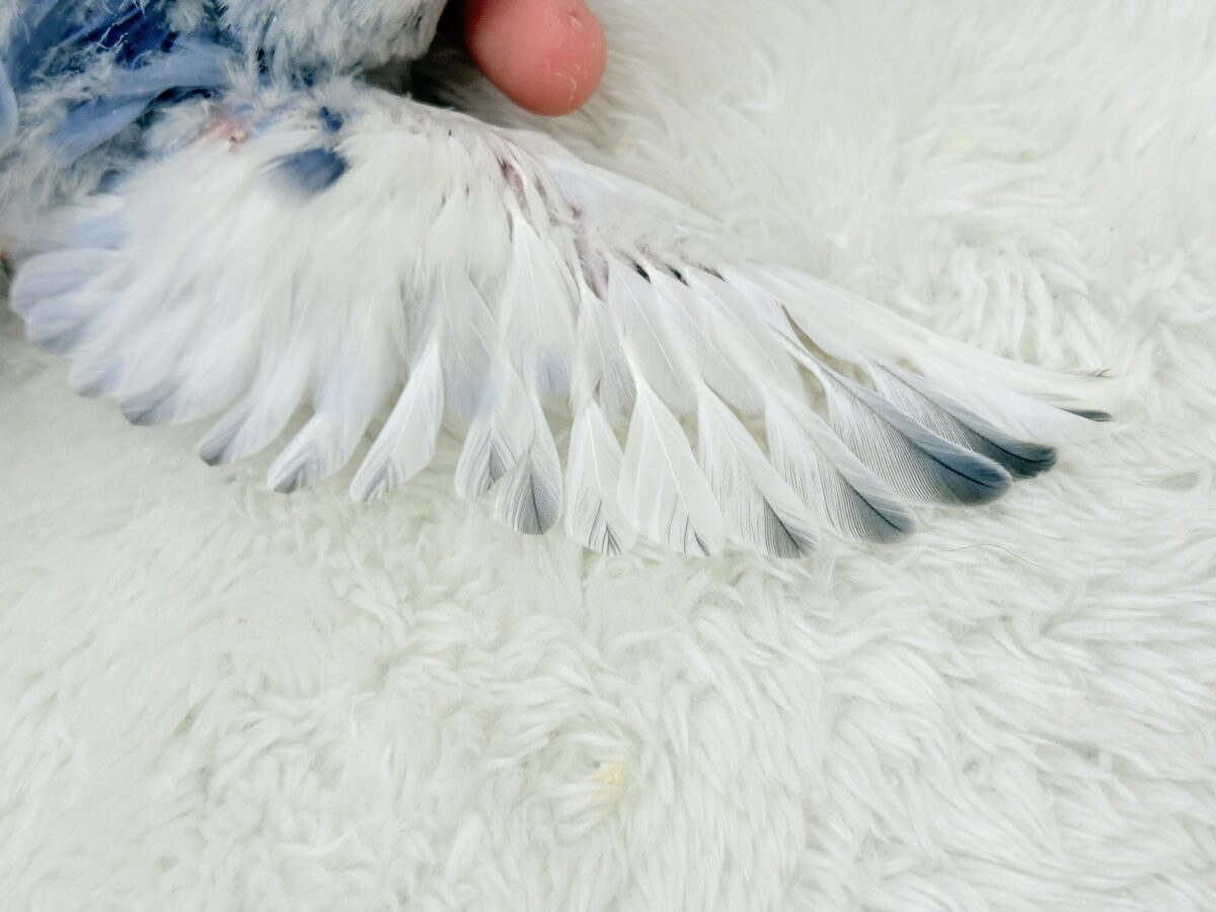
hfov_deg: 36.8
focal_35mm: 52
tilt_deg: -55.5
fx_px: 1827
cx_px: 608
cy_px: 456
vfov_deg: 28.0
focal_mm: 5.96
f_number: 1.6
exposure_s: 1/100
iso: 50
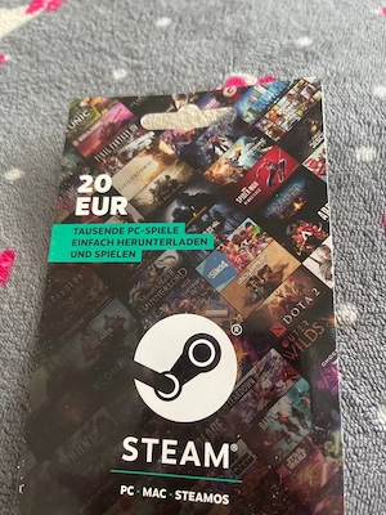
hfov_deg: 54.9
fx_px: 372
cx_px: 193
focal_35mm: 25
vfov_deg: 69.4
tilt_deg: -63.8
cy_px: 258
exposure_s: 1/60
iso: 200
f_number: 1.6
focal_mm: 5.1
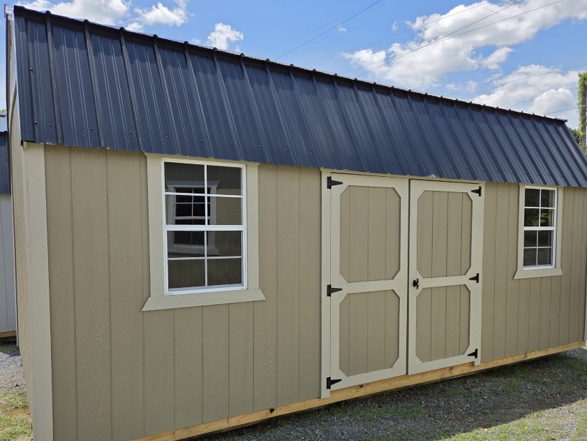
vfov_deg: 49.5
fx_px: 475
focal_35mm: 28
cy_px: 260
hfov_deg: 63.4
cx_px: 299
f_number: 1.8
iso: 80
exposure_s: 1/3840
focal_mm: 5.4
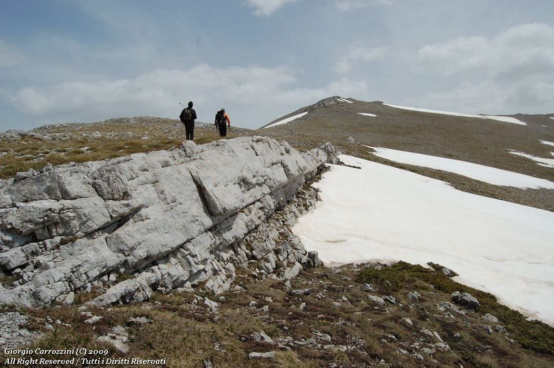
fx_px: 415
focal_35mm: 27
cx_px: 277
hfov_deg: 67.4
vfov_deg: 47.8
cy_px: 184
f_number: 11
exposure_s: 1/500
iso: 200
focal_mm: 18
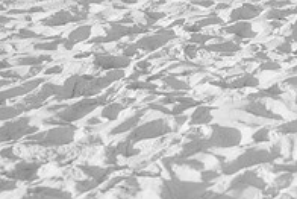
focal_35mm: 148
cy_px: -21
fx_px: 1222
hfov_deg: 13.6
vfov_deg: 9.2
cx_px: 329
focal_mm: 50
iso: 200
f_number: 3.5
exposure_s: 1/1250
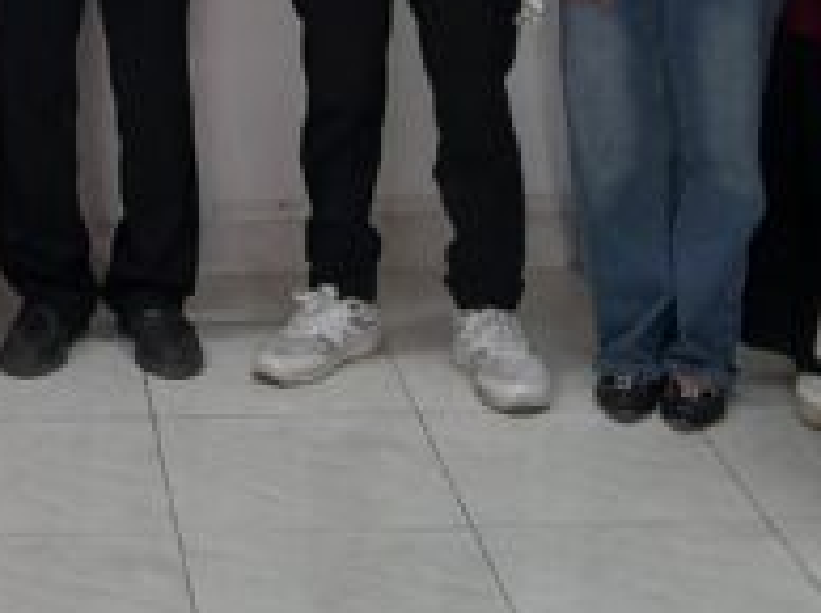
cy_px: -380
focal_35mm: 103
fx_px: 2440
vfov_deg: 13.3
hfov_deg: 18.5
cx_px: -25
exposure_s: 1/60
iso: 160
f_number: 1.8
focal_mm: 3.98
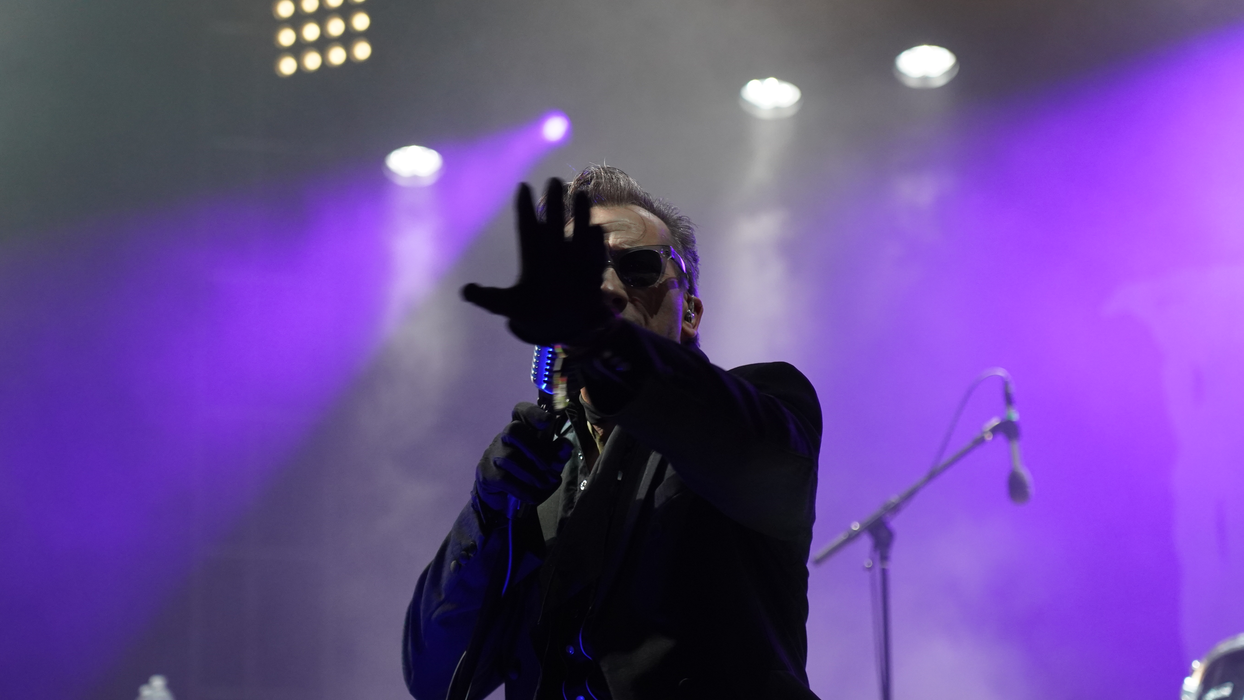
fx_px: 4024
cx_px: 626
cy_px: 363
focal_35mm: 122
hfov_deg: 17.6
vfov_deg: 9.9
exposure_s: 1/160
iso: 3200
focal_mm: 105
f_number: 4
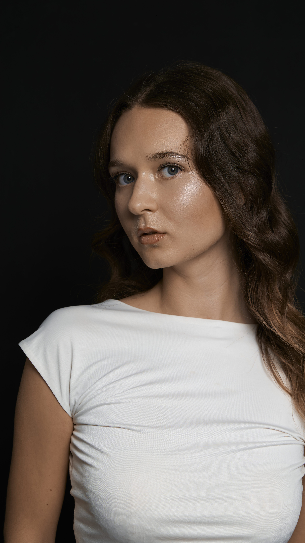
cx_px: 175
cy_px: 272
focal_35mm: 74
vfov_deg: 28.6
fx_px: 1064
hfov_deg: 16.3
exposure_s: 1/125
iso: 125
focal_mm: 70
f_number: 8
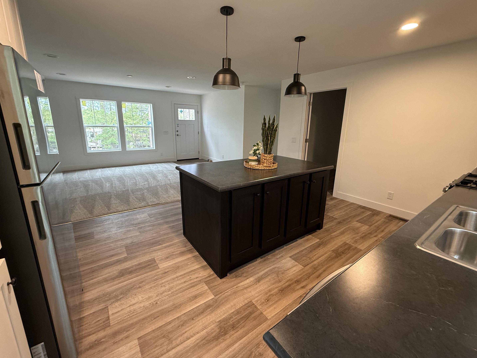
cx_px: 234
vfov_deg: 81.7
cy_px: 171
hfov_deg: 98.2
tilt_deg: -12.5
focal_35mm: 15
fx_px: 207
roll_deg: -1.2
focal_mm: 2.22
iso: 250
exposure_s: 1/60
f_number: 2.2
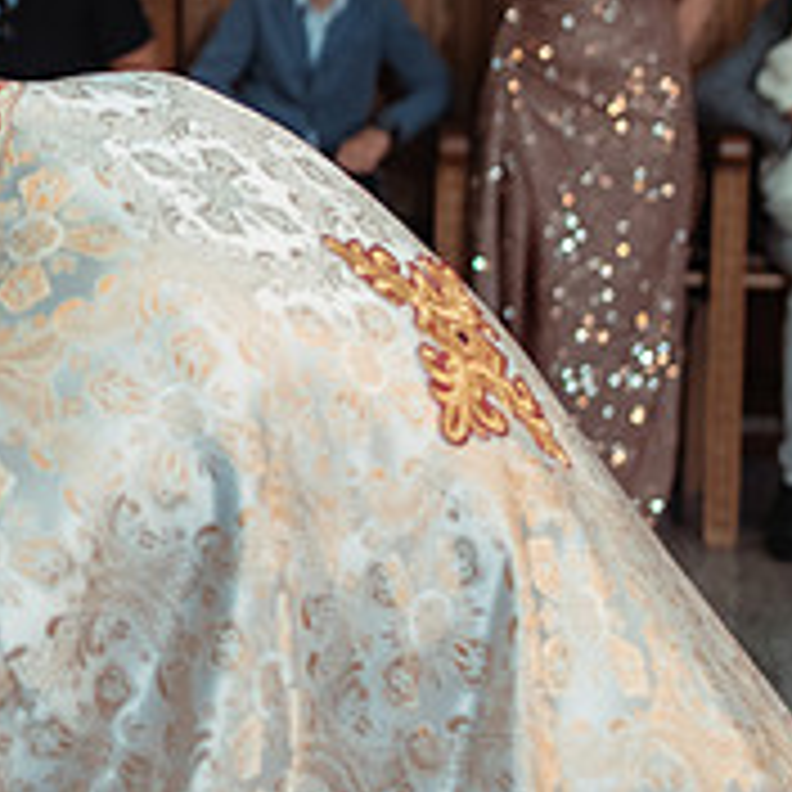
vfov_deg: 16.0
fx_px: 2796
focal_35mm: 108
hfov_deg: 15.5
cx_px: -195
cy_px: 175
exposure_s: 1/200
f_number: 2.8
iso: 1600
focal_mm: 35
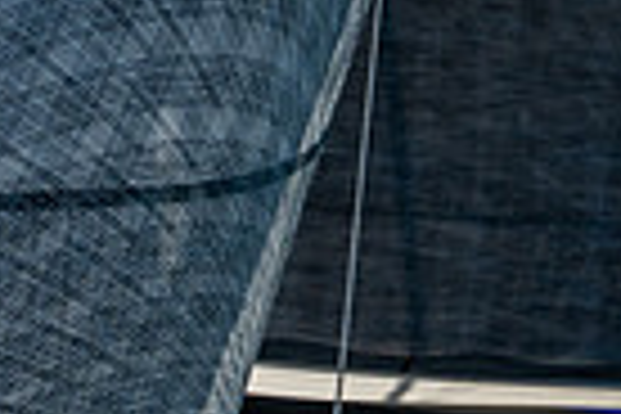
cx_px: 348
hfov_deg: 2.1
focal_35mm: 973
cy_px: 593
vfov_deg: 1.4
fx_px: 16783
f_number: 6.3
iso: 160
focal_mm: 150
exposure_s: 1/500
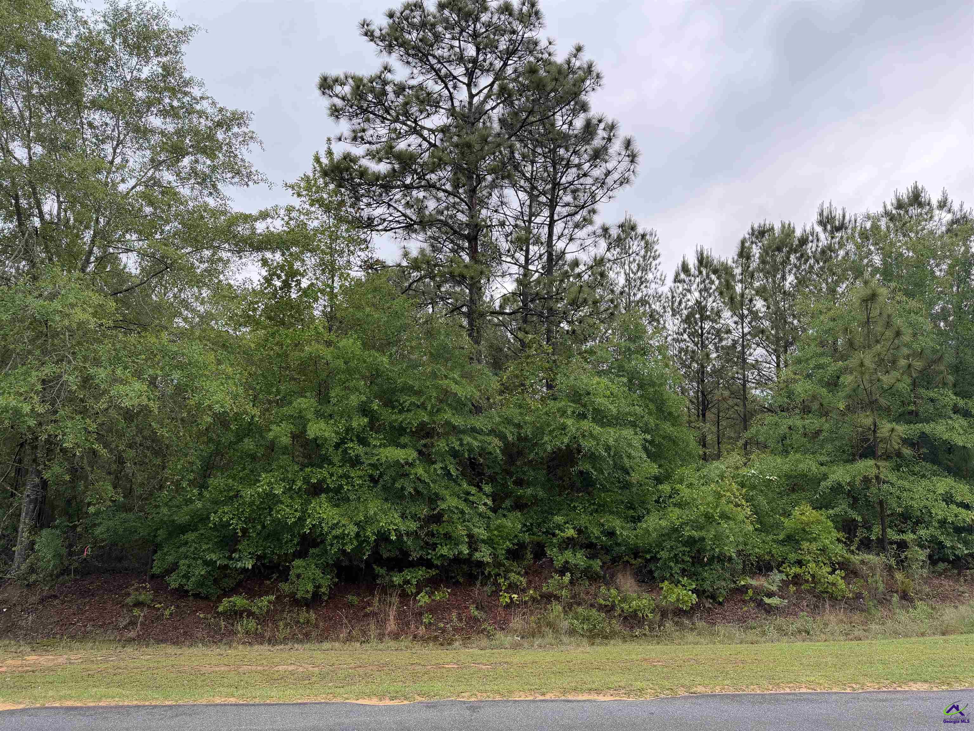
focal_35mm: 24
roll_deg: -3.0
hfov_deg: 71.6
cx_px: 487
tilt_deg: +10.1
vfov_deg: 56.8
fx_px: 675
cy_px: 366
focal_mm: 6.76
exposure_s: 1/671
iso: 100
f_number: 1.78
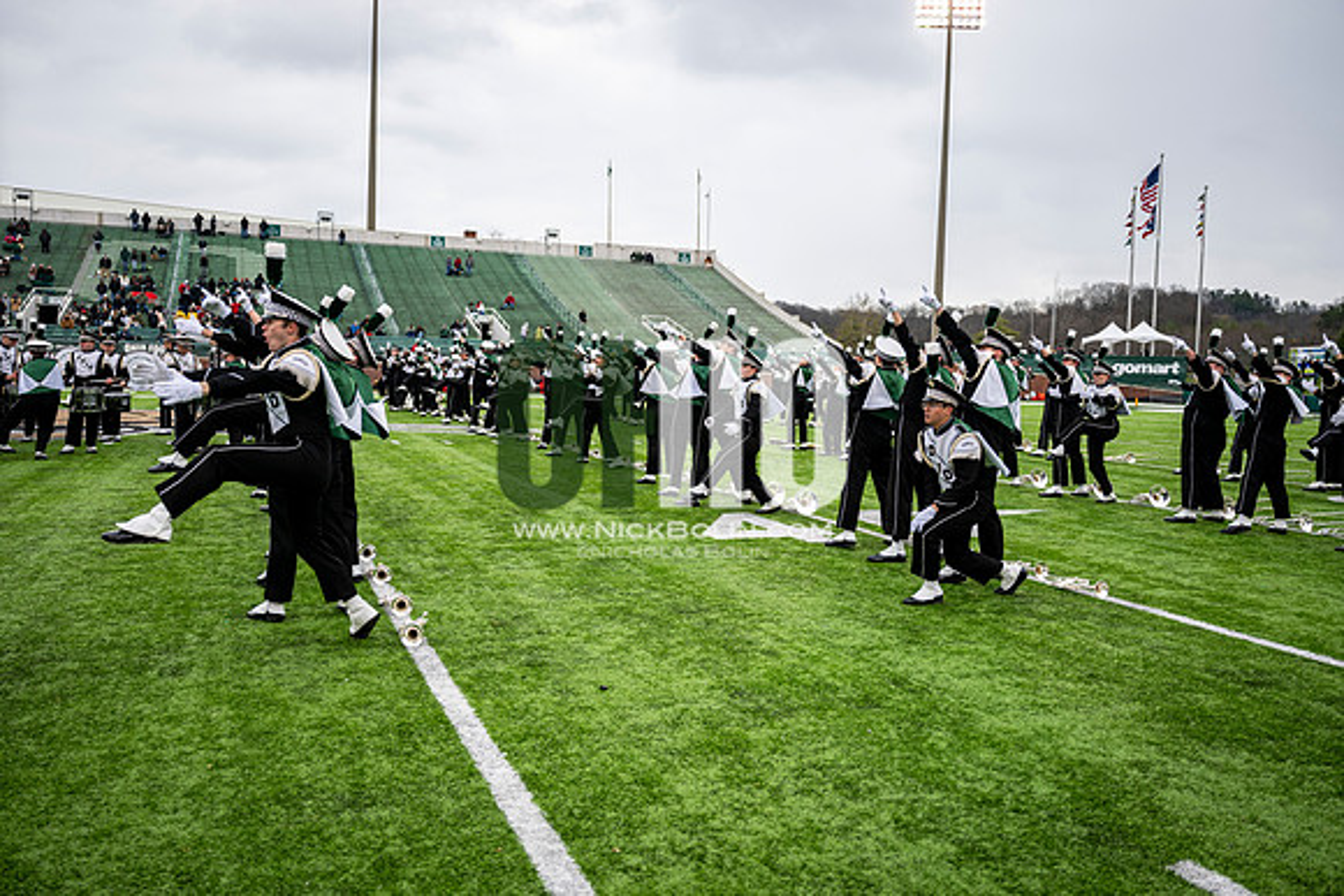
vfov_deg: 45.0
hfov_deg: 63.6
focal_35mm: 29
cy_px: 448
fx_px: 1083
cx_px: 672
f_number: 2.8
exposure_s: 1/500
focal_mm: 29
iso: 100
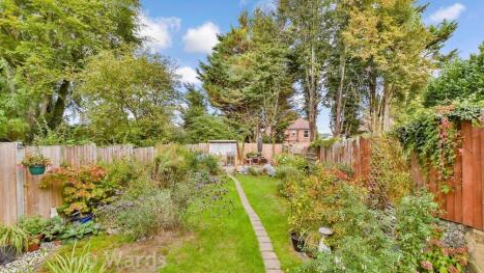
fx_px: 205
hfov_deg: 99.4
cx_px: 243
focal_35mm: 16
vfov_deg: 67.0
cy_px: 147
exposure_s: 1/320
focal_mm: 10
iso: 800
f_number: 8
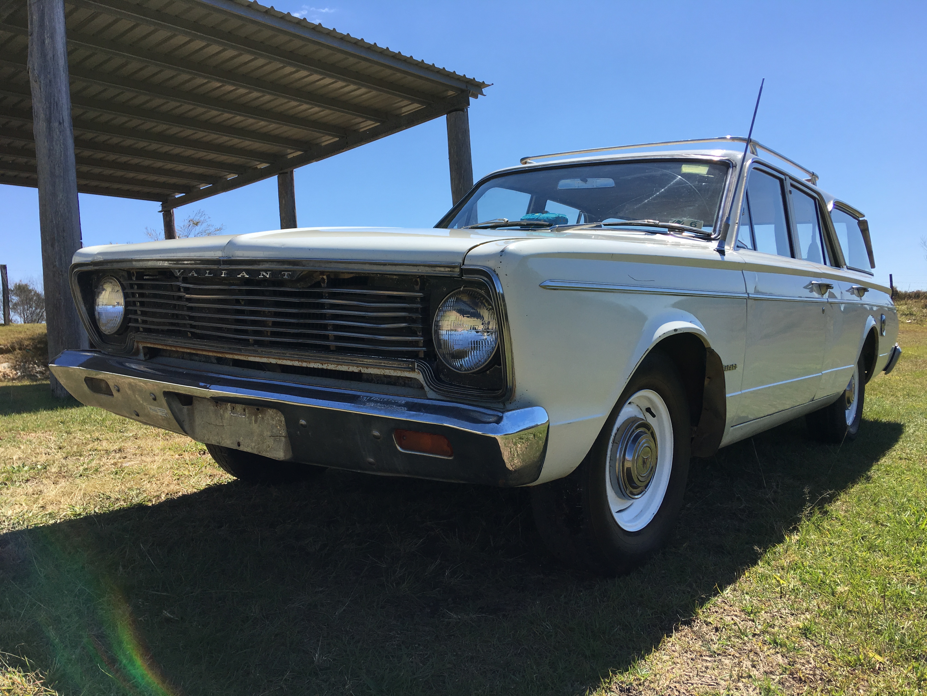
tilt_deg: -0.4
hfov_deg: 61.7
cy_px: 348
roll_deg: +2.4
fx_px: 777
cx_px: 464
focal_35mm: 29
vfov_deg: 48.2
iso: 25
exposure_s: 1/1538
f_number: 2.2
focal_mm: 4.15
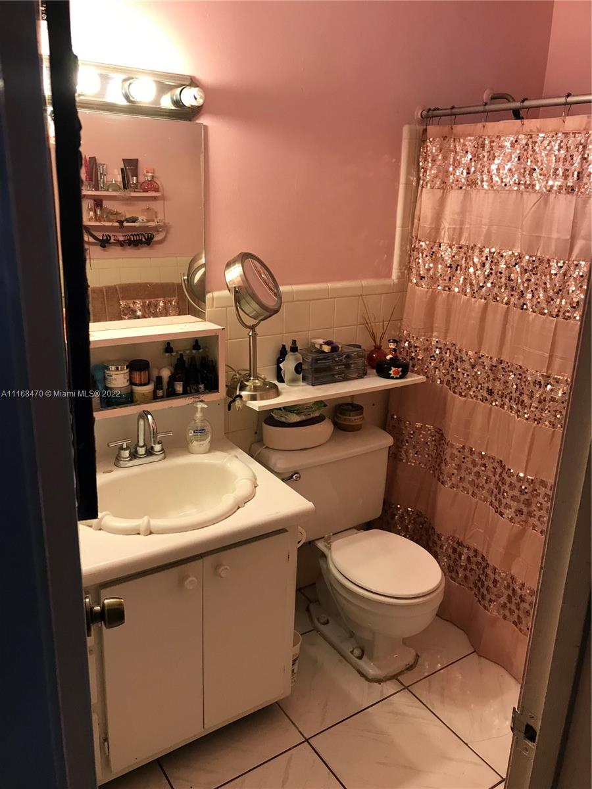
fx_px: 638
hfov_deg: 49.7
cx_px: 296
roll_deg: -2.6
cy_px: 394
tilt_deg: -16.9
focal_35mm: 28
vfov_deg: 63.4
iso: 32
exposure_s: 1/30
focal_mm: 3.99
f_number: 1.8
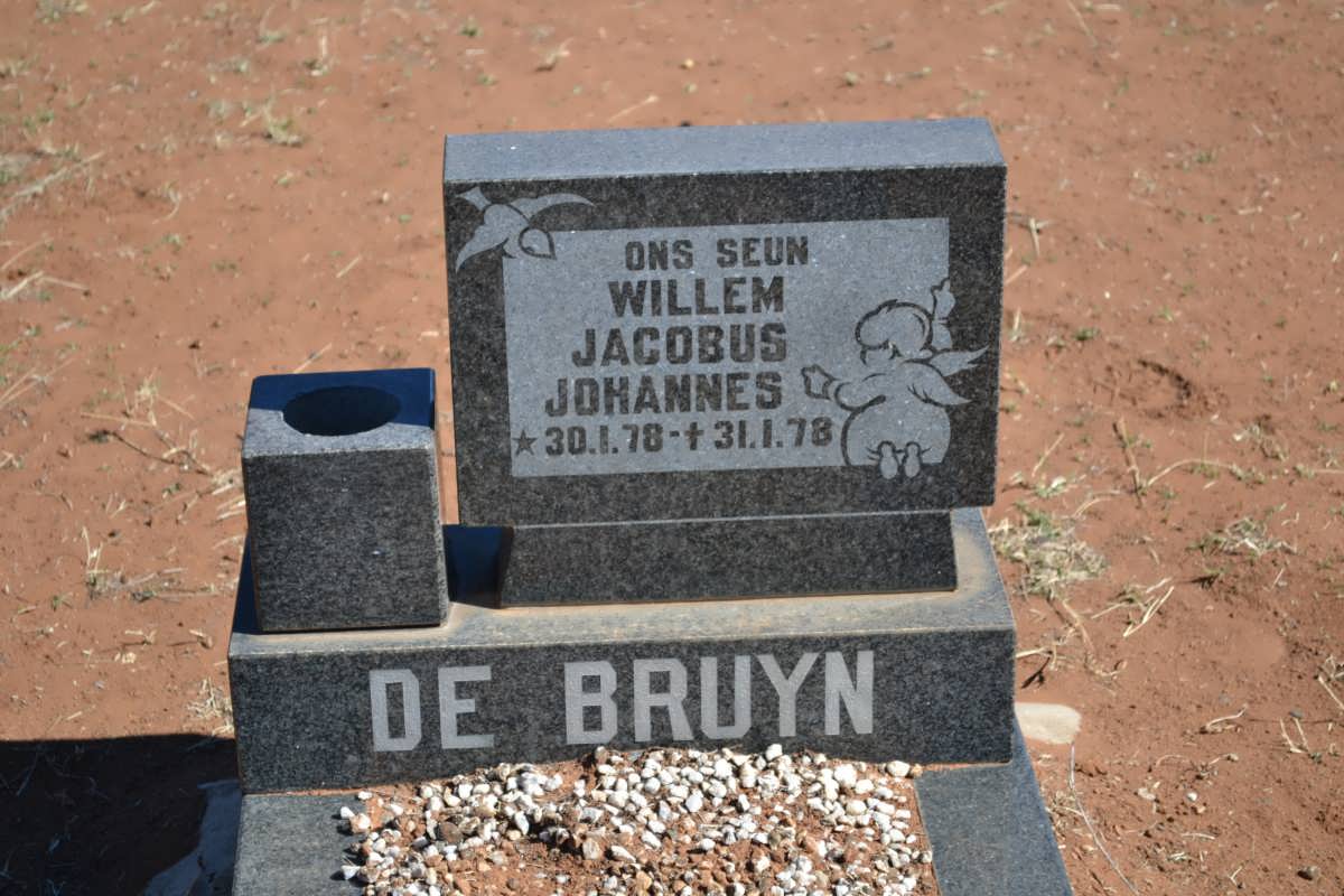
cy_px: 448
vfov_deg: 16.6
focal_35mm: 82
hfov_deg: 24.6
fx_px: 3080
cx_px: 672
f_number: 5.6
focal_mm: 55
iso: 160
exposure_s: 1/125
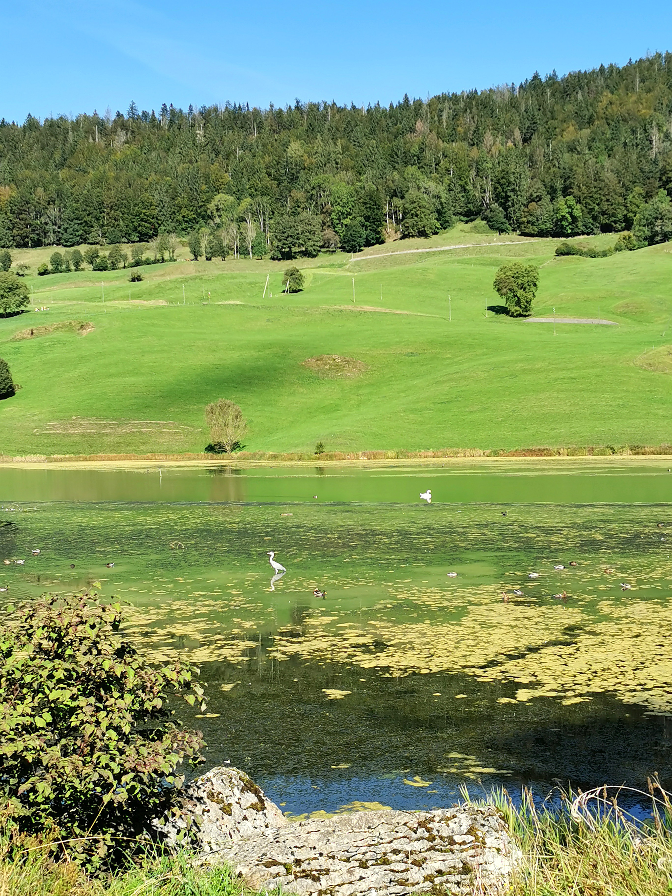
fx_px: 1191
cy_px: 448
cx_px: 336
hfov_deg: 31.5
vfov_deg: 41.2
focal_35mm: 46
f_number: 1.6
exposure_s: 1/2717
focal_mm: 5.56
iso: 50
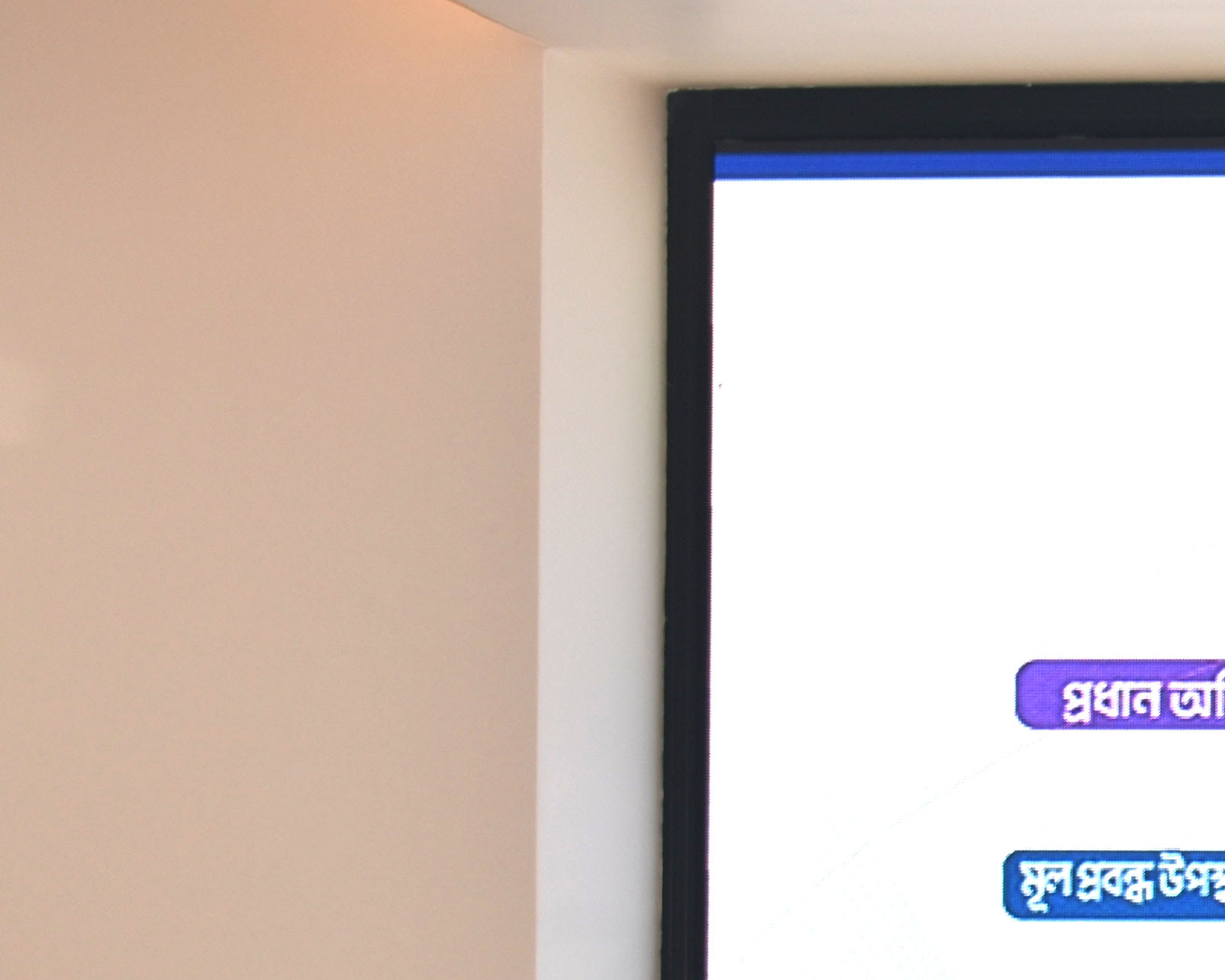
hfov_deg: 7.9
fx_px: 8584
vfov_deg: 6.5
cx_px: 2033
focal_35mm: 237
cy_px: 1320
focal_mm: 45
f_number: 5
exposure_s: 1/40
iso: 100
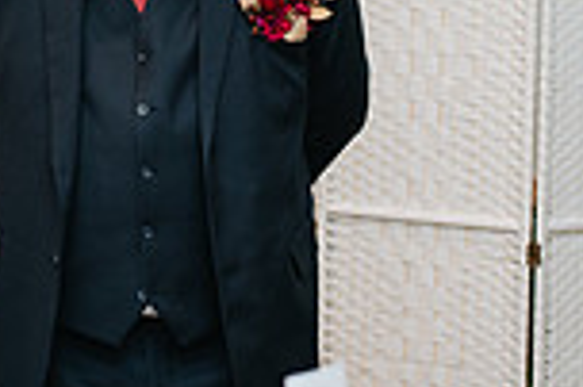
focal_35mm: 141
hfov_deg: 14.5
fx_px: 2281
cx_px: 193
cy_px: 101
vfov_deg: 9.7
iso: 800
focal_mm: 35
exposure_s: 1/200
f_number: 2.8
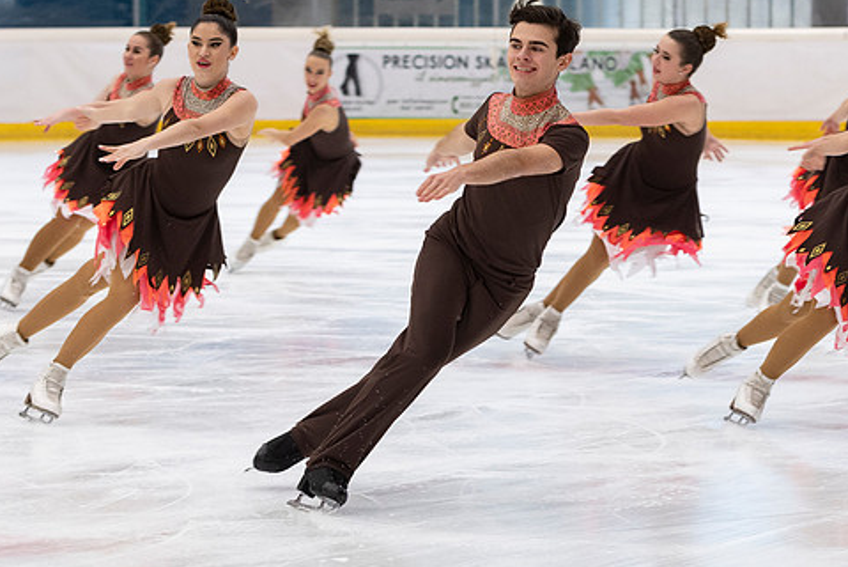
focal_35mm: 195
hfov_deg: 10.5
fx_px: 4596
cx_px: 602
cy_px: 163
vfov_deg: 7.0
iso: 1000
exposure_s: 1/200
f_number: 4
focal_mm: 80
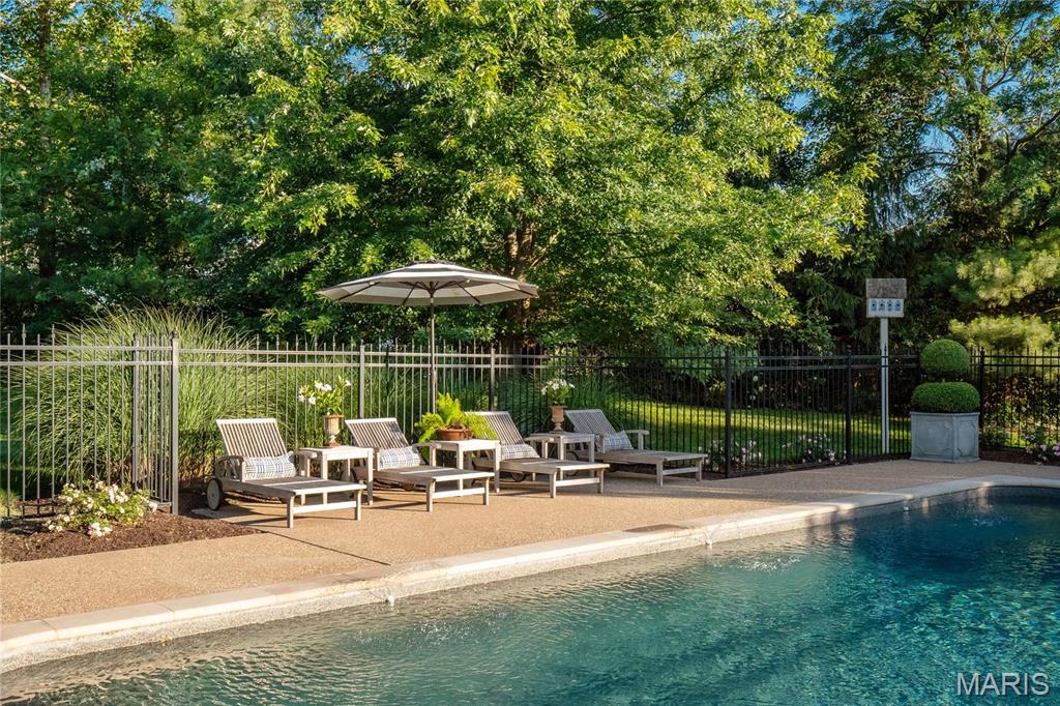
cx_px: 530
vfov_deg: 36.8
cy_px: 353
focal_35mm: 36
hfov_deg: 53.1
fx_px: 1060
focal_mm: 18
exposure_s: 1/320
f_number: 8
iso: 400
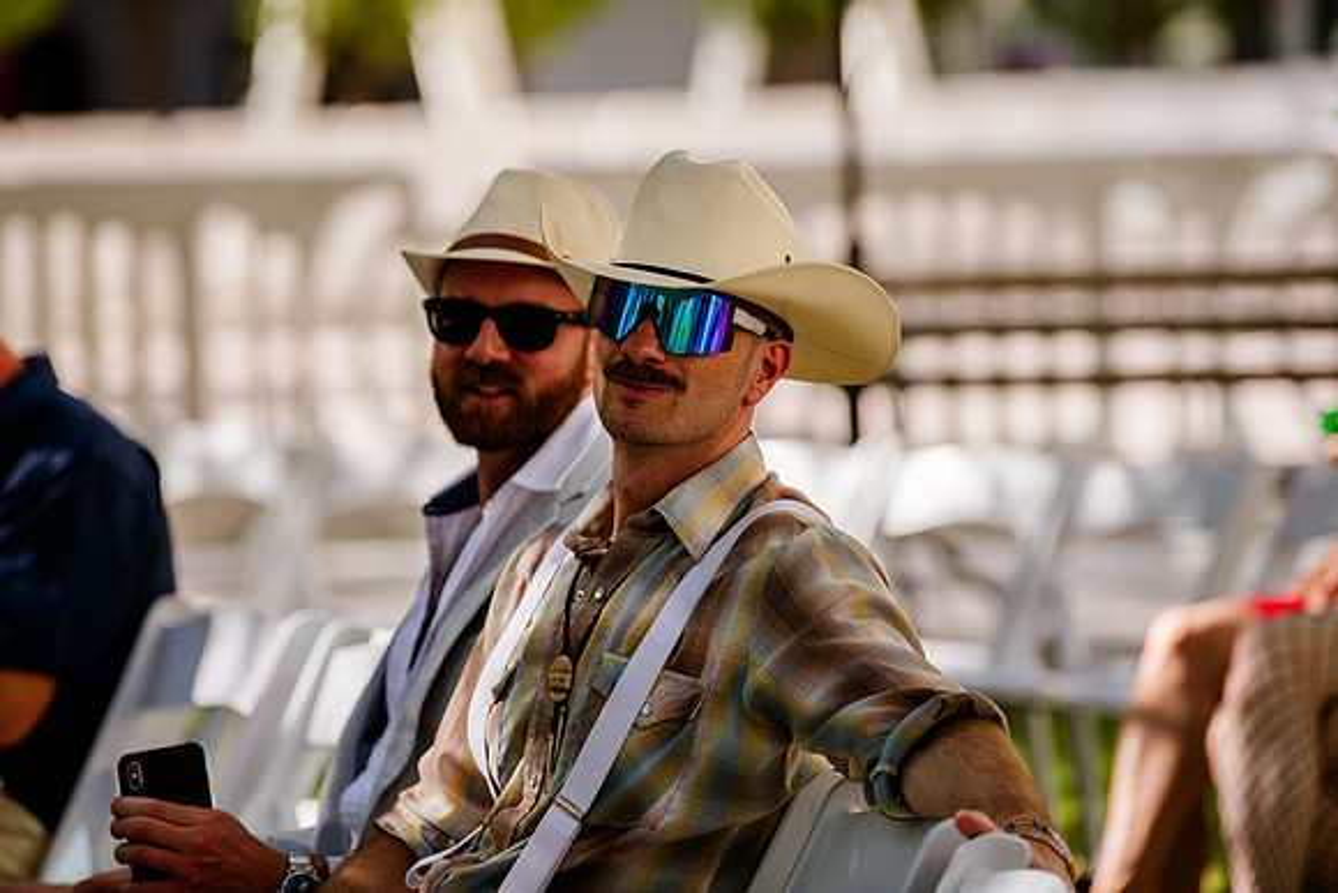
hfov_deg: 10.6
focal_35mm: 194
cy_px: 369
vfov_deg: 7.1
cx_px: 669
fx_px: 7198
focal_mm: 165
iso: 200
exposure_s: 1/1250
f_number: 2.8
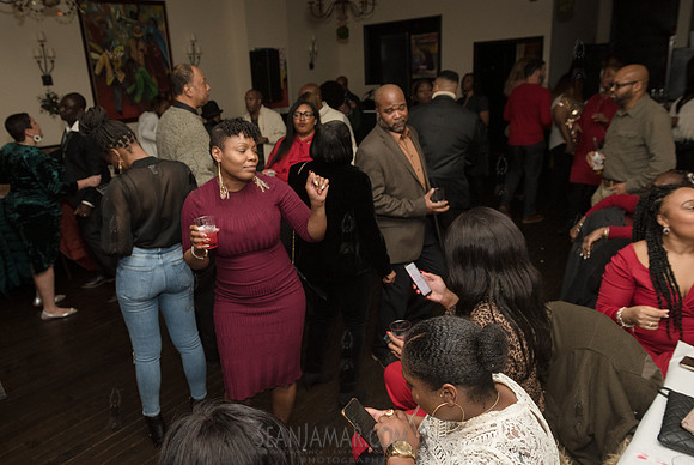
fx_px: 517
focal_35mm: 27
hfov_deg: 67.5
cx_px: 306
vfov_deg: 48.4
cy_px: 223
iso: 2000
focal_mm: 24
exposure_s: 1/250
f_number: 4.5
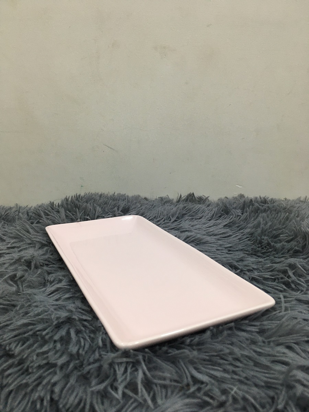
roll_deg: -1.3
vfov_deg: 61.7
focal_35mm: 29
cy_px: 206
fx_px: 345
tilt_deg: -15.8
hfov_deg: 48.2
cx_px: 154
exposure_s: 1/33
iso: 50
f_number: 2.2
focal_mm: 4.15
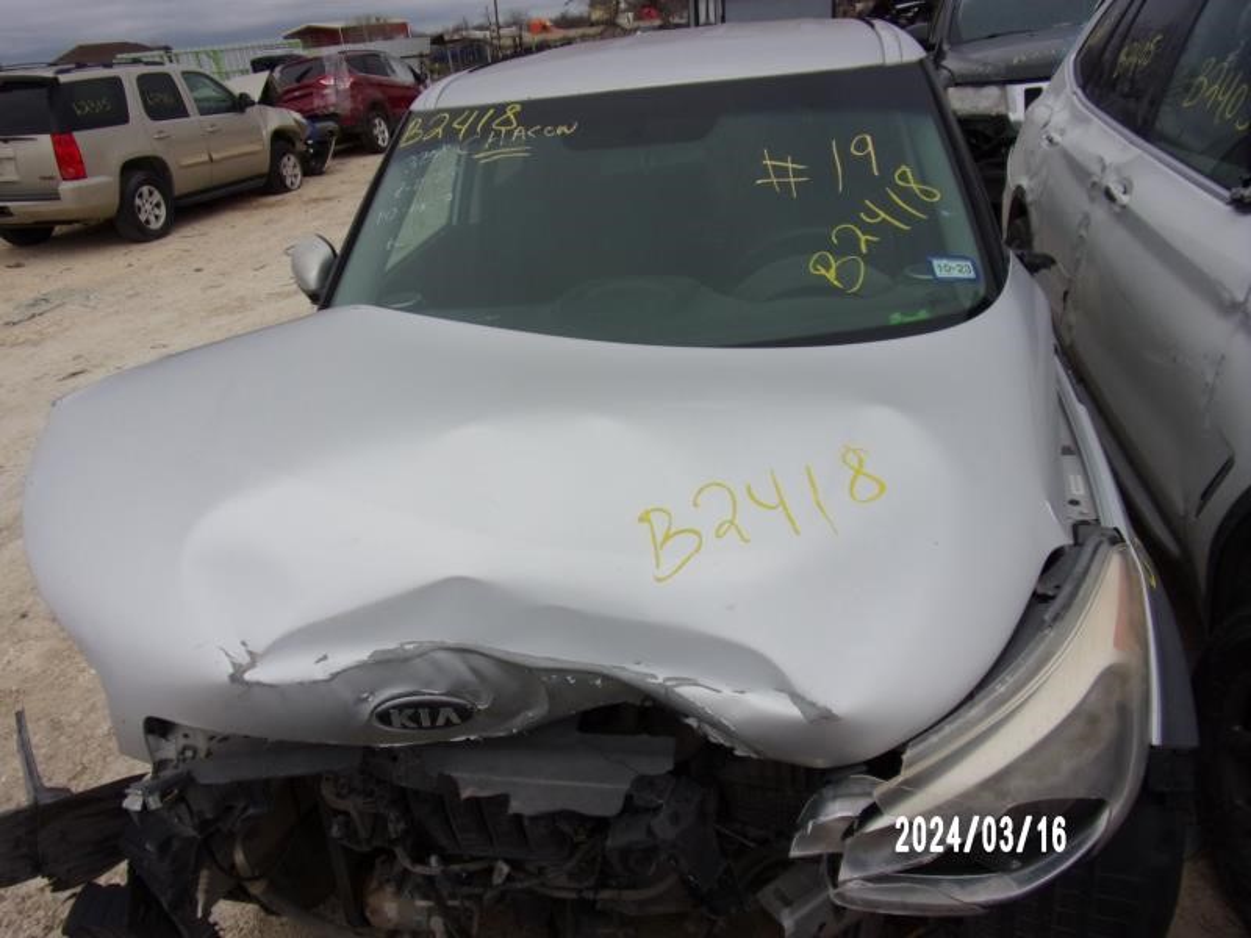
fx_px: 867
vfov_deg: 56.8
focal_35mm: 24
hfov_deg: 71.6
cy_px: 469
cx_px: 626
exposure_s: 1/1100
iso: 80
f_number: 3.3
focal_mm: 4.3
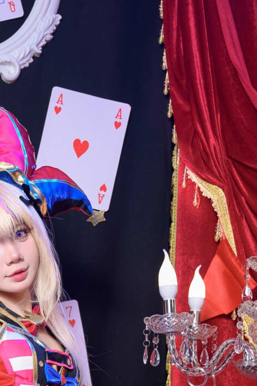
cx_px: 6
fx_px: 945
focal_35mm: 88
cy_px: 457
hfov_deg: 15.2
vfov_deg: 21.6
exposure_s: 1/160
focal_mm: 35
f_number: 4
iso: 160
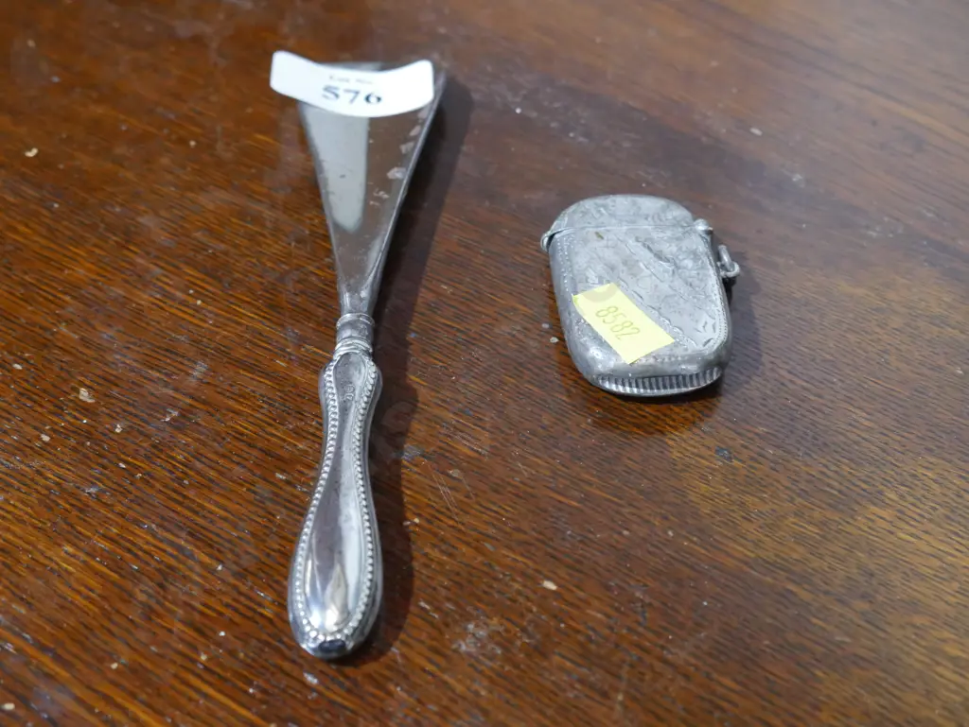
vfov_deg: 29.1
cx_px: 484
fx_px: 1400
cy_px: 364
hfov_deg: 38.2
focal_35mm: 50
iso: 2500
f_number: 5.6
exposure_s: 1/60
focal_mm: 25
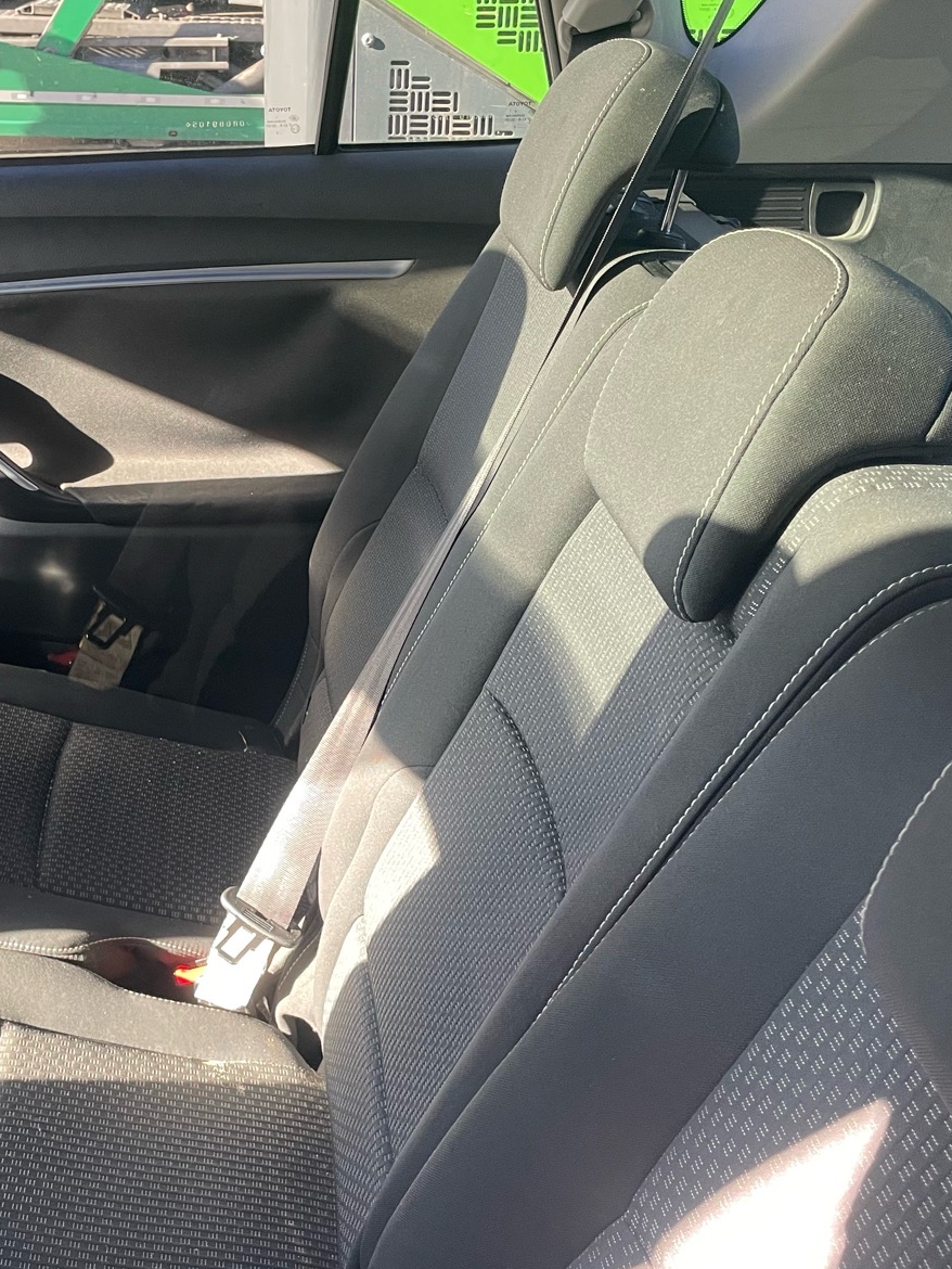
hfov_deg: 35.4
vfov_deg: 46.7
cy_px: 685
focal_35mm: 40
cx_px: 266
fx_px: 1466
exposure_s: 1/60
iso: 200
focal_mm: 4.2
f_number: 1.6
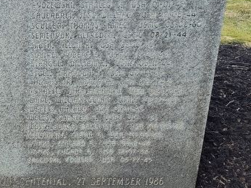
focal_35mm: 54
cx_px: -3
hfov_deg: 32.5
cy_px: 57
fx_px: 392
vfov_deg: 26.8
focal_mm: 5.56
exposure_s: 1/720
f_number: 1.8
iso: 100
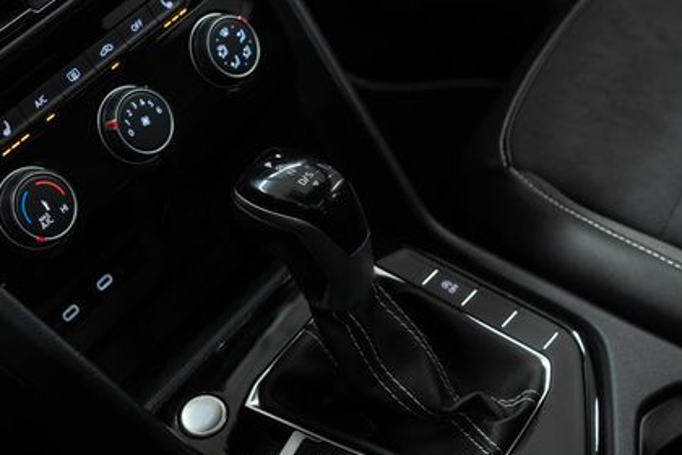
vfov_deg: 21.2
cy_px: 293
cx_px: 385
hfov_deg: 31.4
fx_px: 1212
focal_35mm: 64
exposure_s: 1/40
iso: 800
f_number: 3.5
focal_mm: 28
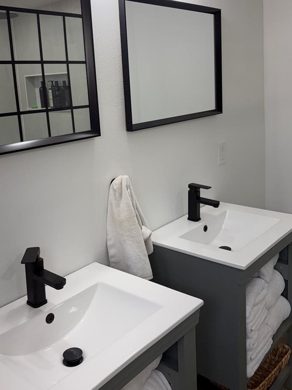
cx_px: 140
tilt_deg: -10.2
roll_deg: +3.1
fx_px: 405
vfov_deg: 51.1
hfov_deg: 39.6
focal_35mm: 36
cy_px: 161
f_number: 1.6
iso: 100
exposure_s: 1/222
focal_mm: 5.96
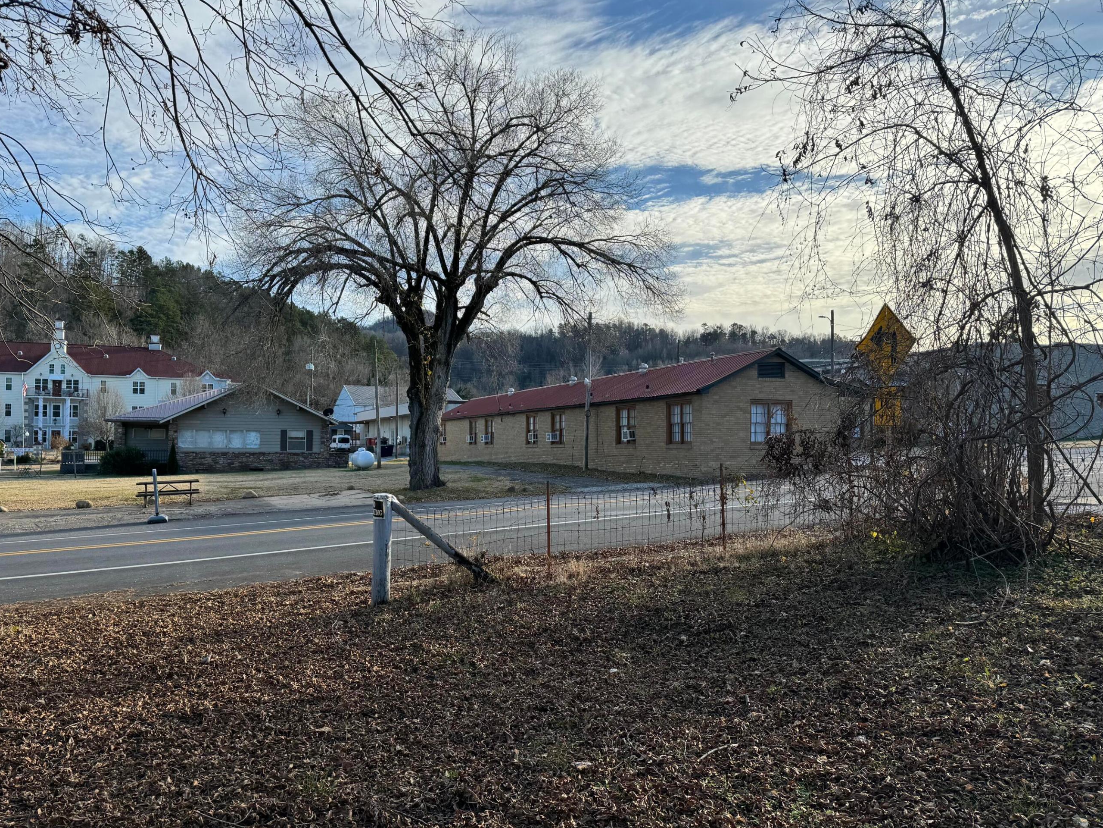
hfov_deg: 65.2
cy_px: 427
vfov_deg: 51.3
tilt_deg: +0.2
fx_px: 860
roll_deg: -0.2
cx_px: 502
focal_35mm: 27
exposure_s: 1/2506
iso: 80
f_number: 1.78
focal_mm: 6.86
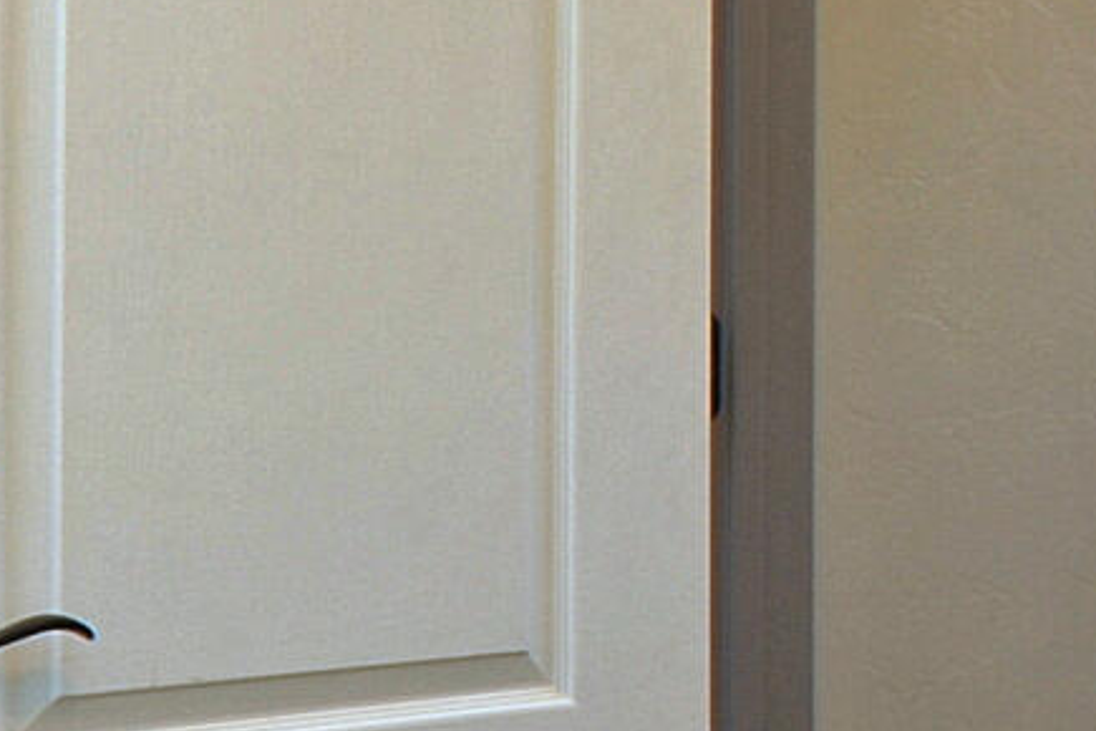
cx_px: 1950
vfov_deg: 11.0
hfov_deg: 14.6
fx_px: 3775
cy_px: 63
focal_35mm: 124
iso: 200
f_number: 5
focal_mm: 18
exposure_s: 1/30
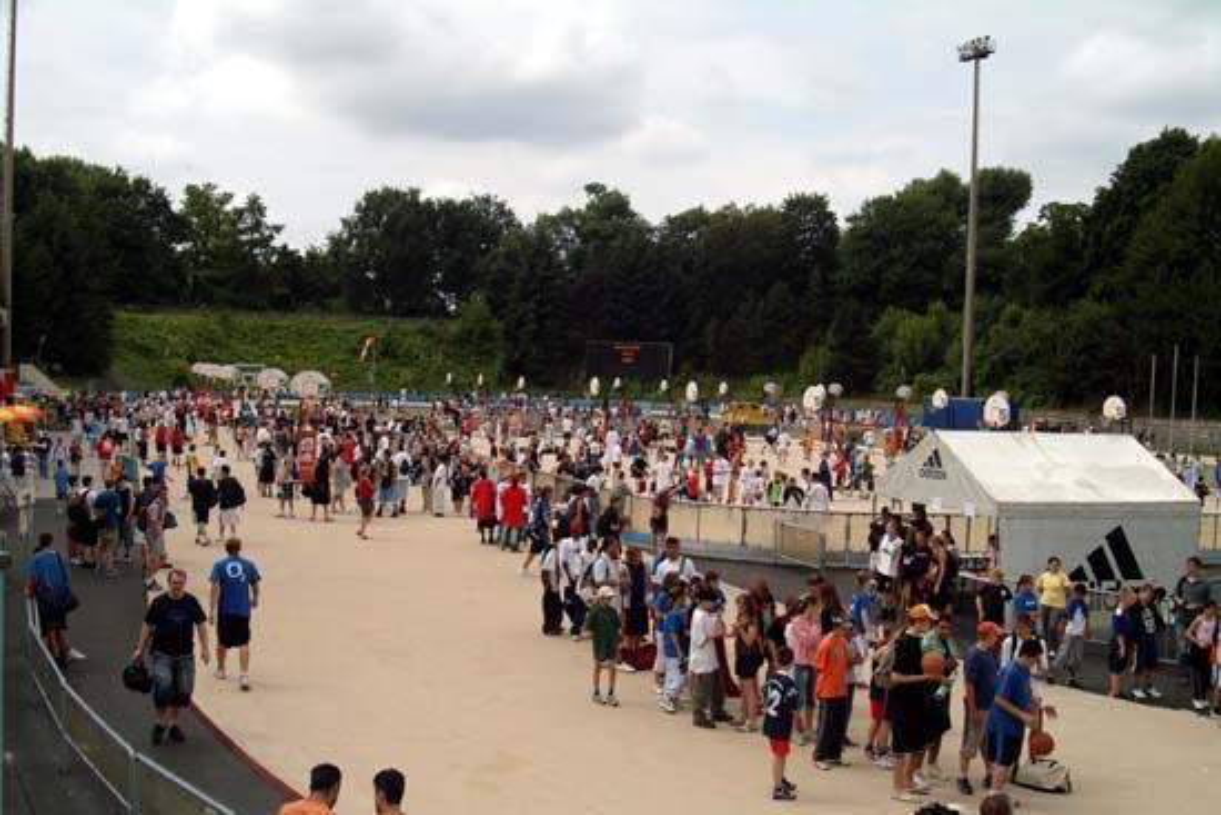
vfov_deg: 33.0
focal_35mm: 40
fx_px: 1374
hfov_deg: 47.9
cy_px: 408
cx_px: 610
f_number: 11
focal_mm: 27
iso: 200
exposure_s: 1/500
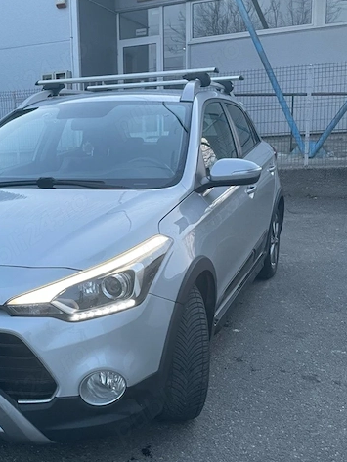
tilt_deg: -12.0
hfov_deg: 31.9
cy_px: 264
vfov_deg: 42.8
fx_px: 588
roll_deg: +3.2
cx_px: 64
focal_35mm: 44
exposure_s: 1/86
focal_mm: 4.2
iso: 125
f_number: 1.6
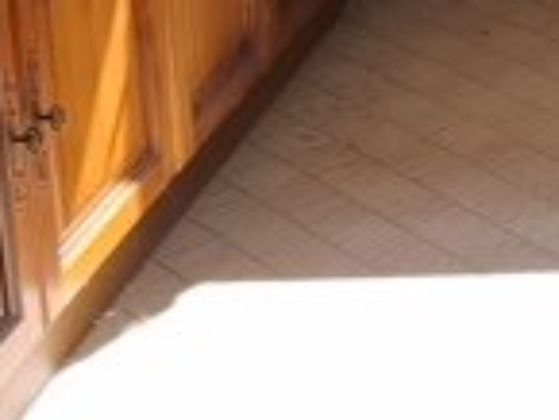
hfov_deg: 13.8
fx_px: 2053
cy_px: -324
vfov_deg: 11.0
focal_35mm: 127
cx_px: 1014
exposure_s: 1/256
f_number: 1.8
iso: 50
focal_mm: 5.54
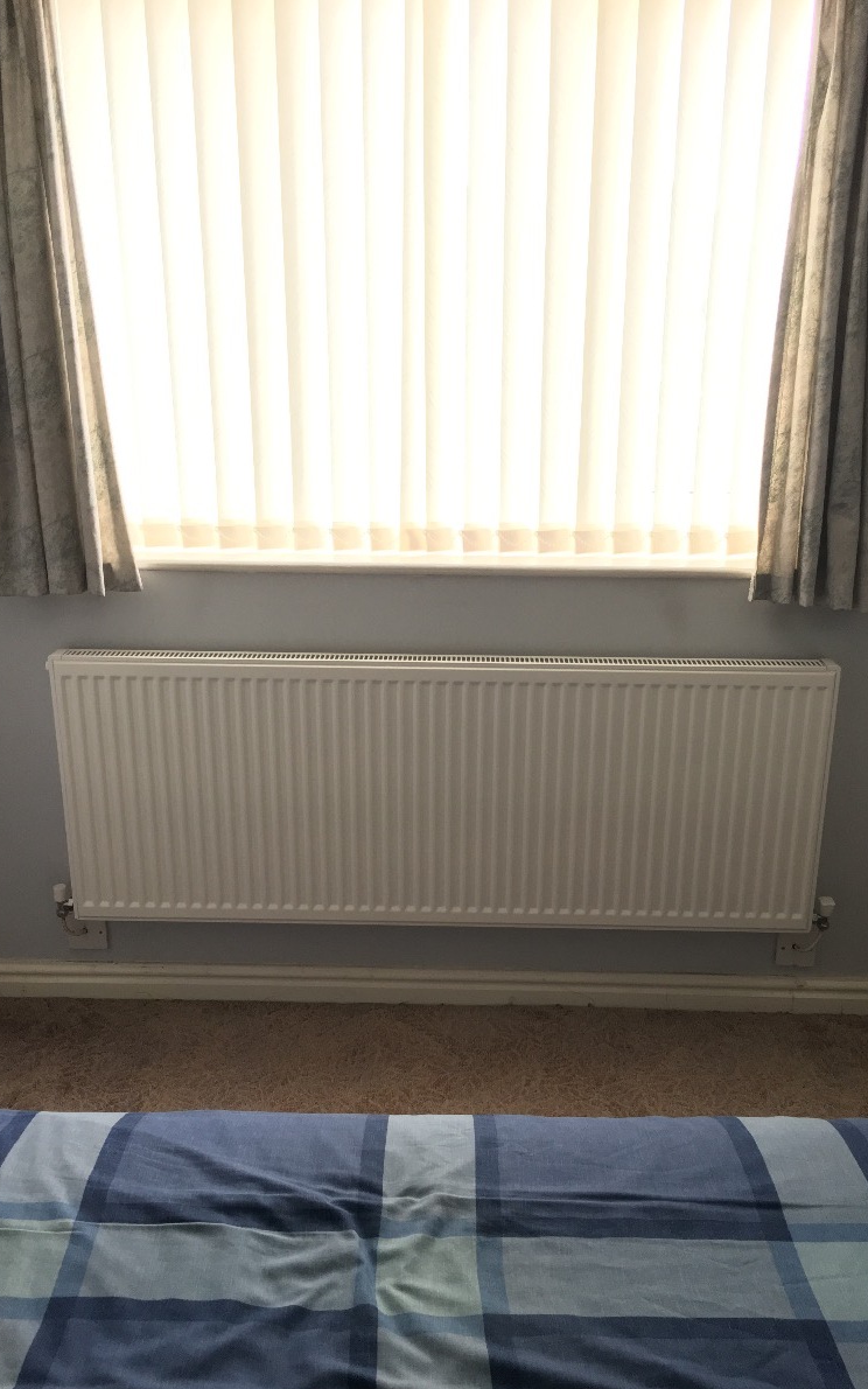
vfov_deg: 61.2
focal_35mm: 31
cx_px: 452
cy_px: 699
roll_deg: -0.8
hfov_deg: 40.6
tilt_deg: -18.2
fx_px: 1173
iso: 100
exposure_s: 1/33
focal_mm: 4.15
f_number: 2.2
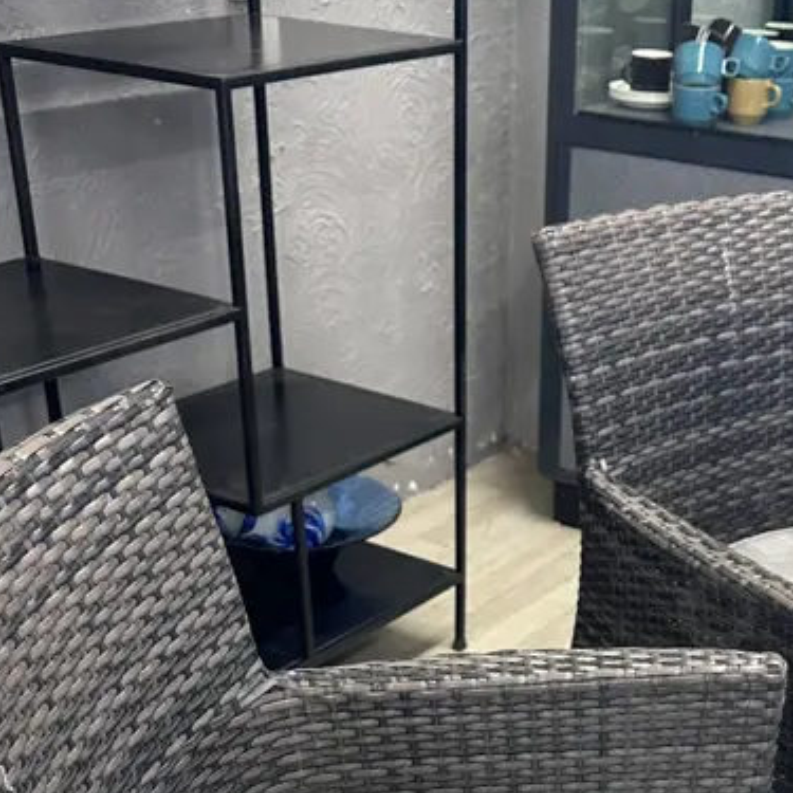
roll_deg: -3.4
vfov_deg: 27.4
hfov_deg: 29.3
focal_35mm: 58
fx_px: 1503
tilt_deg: -33.7
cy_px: 835
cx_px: 548
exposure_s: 1/50
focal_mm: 6.86
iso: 160
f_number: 1.78
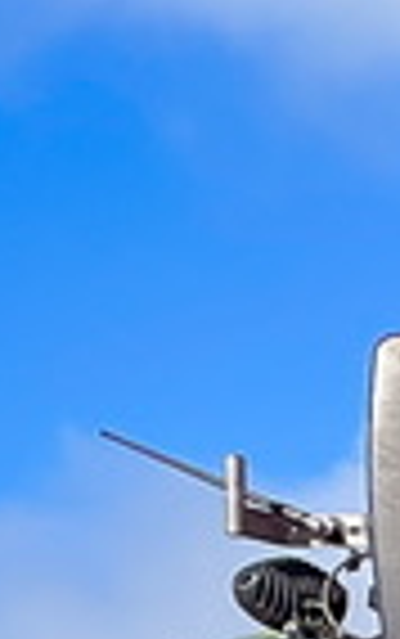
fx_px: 4334
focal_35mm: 249
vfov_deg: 7.5
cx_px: 1600
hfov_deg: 4.8
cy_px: 1845
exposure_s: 1/2900
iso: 50
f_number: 1.6
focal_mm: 4.2
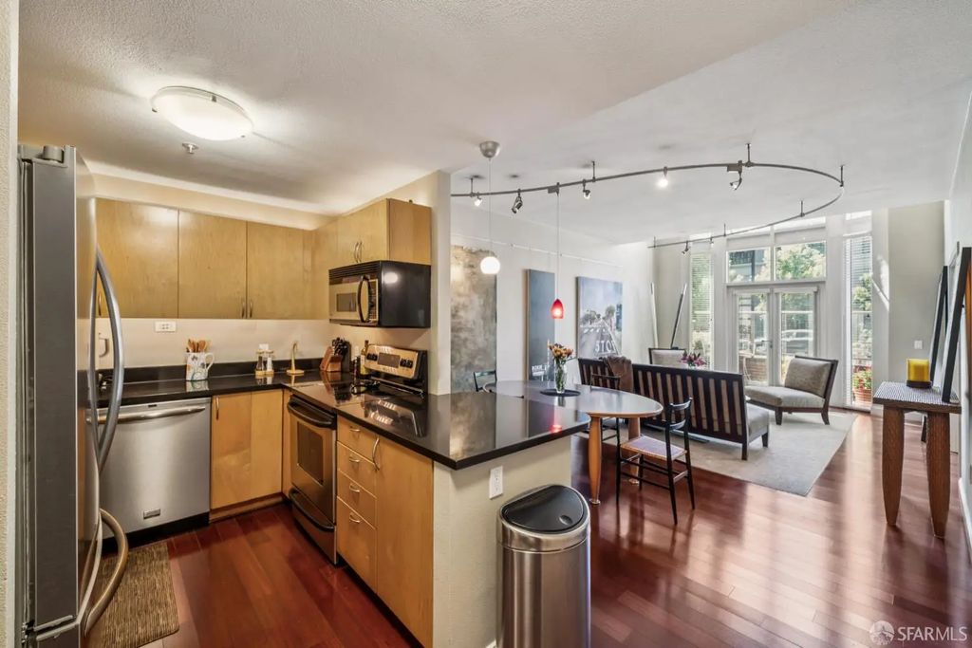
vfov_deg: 81.2
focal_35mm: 14
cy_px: 324
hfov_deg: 104.2
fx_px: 378
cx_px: 486
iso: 100
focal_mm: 14
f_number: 8
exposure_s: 1/1.67
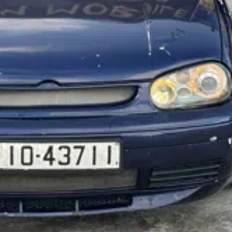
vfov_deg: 10.6
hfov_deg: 10.6
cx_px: 39
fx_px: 1244
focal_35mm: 164
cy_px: 32
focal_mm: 9
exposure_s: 1/121
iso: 125
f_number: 2.8
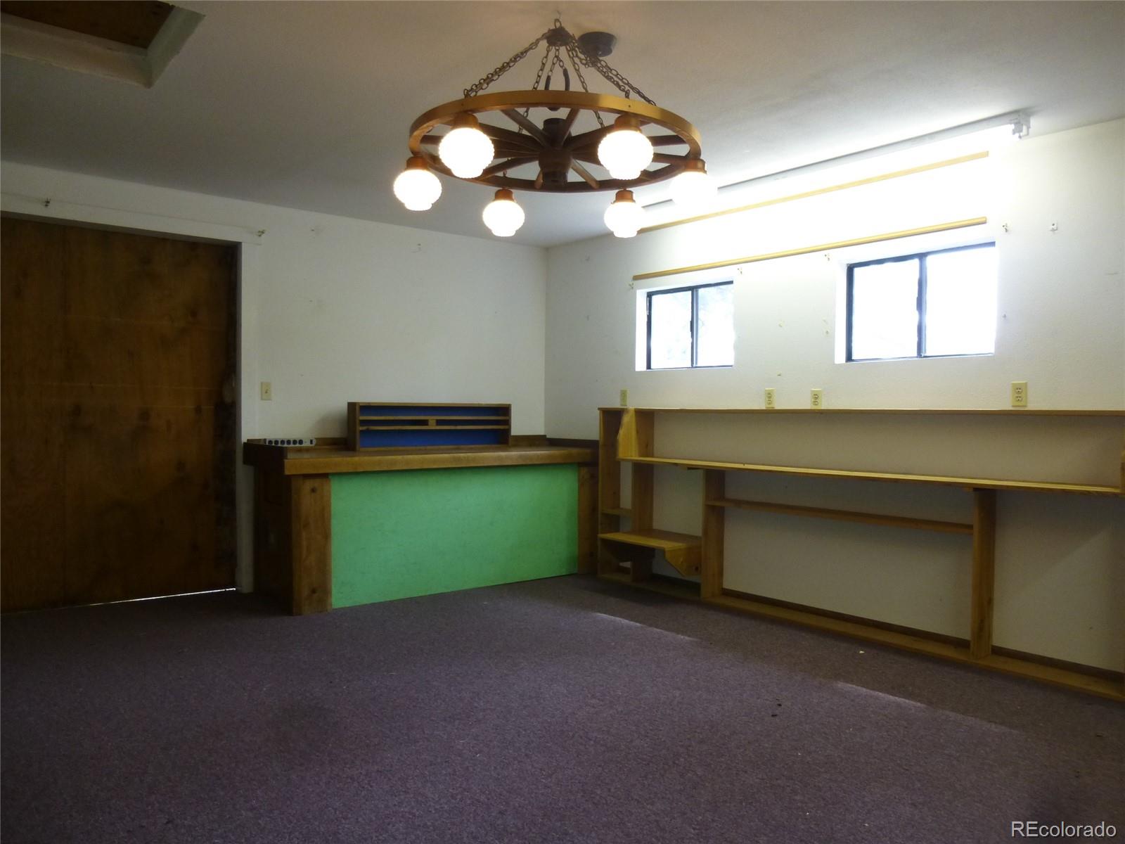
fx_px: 812
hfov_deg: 69.4
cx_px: 562
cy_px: 422
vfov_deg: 54.9
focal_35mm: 25
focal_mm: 4.5
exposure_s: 1/60
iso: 250
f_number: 3.1
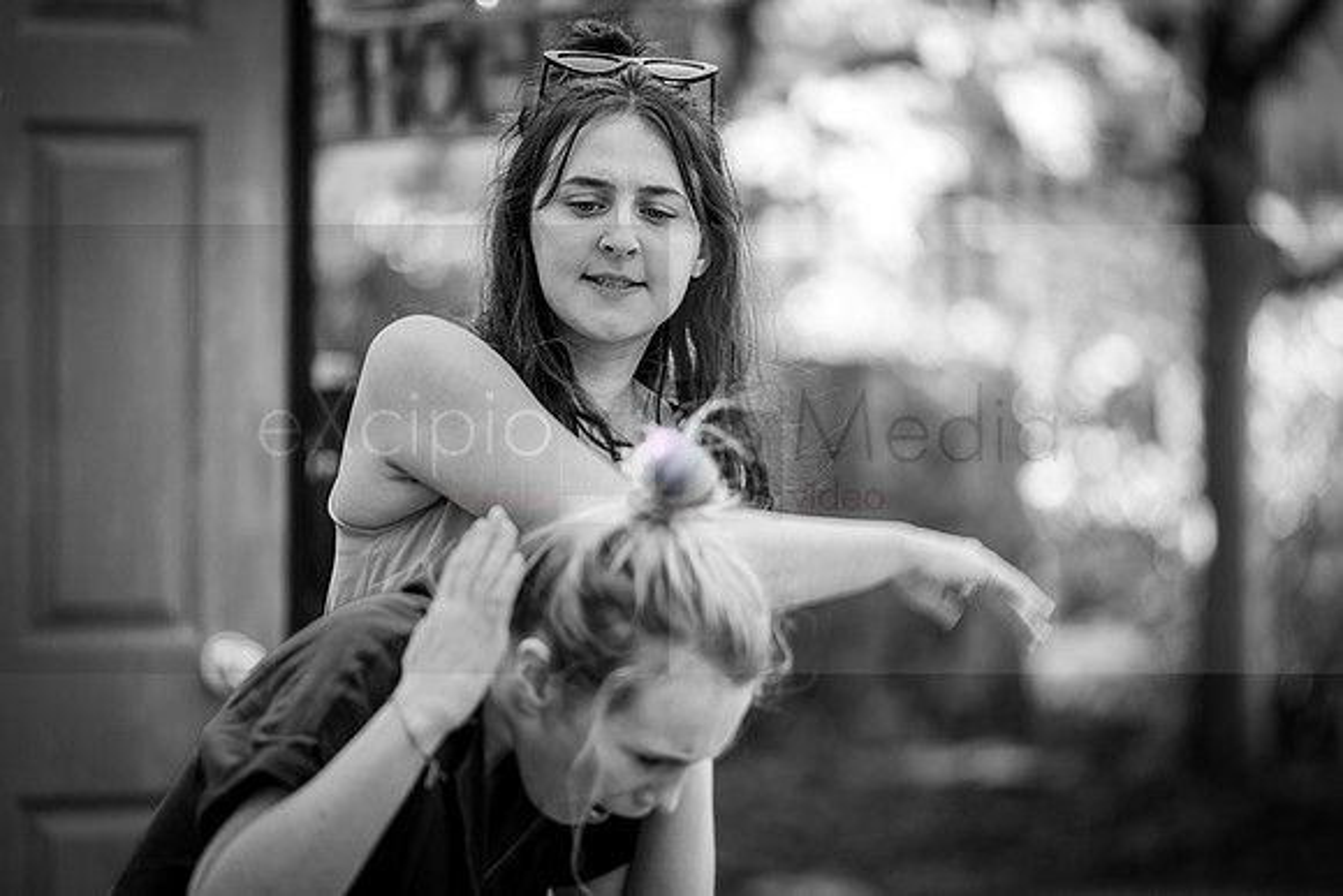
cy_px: 410
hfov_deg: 9.7
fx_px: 7887
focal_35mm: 211
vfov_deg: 6.5
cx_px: 631
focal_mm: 184
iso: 250
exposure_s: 1/200
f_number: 2.8
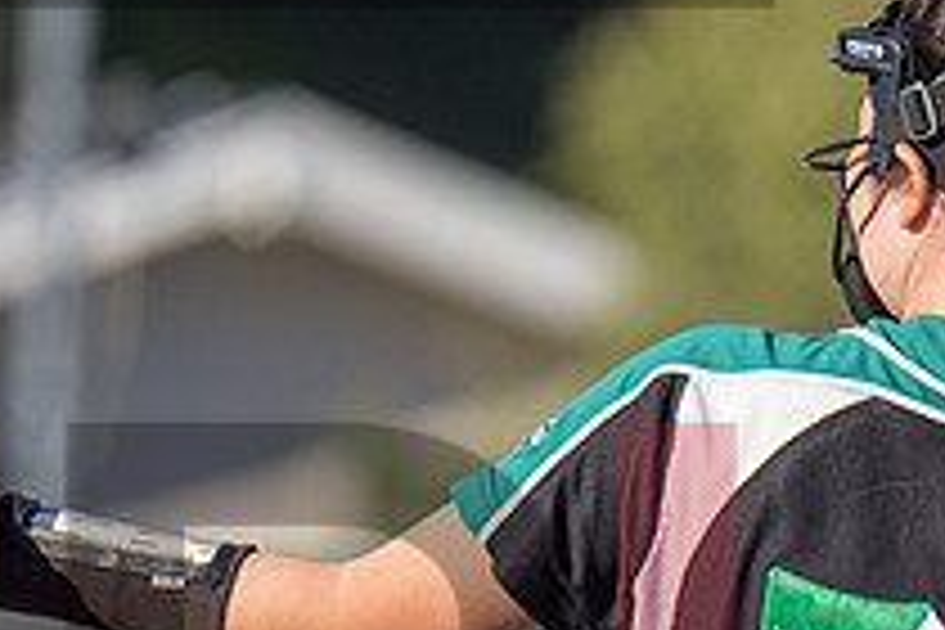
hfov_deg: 1.8
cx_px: 788
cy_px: 688
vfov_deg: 1.2
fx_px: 29581
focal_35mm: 1127
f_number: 2.8
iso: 250
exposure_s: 1/2500
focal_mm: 178
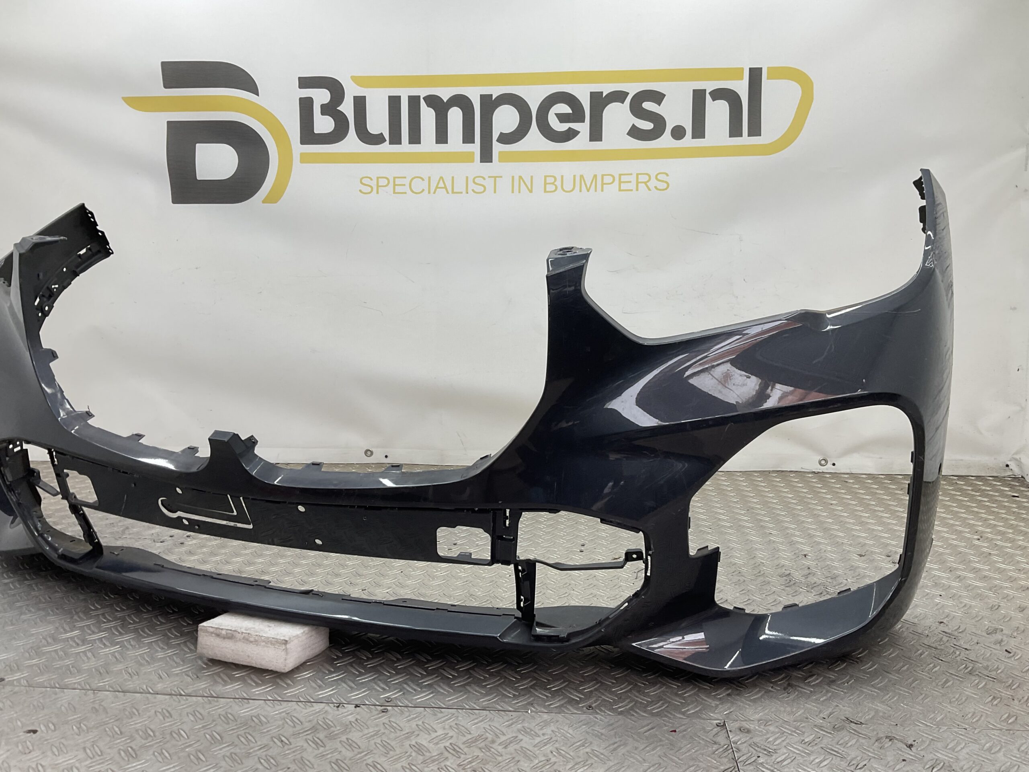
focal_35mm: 29
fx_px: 862
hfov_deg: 61.7
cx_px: 514
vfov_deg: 48.2
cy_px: 386
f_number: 1.8
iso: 20
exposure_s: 1/120
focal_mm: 3
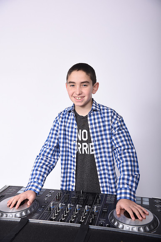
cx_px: 80
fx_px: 255
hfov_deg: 35.1
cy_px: 121
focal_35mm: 38
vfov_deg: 50.7
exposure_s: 1/250
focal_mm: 38
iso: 200
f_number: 8
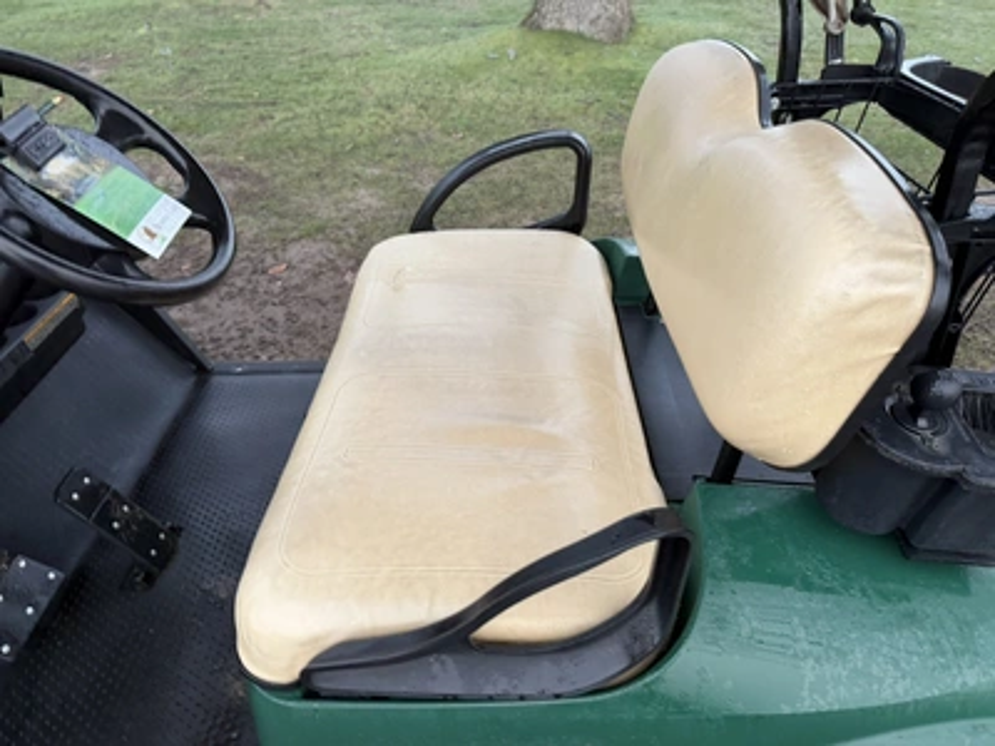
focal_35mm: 24
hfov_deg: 71.6
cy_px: 373
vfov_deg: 56.8
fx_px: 690
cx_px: 498
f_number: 1.78
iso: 160
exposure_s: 1/121
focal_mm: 6.76
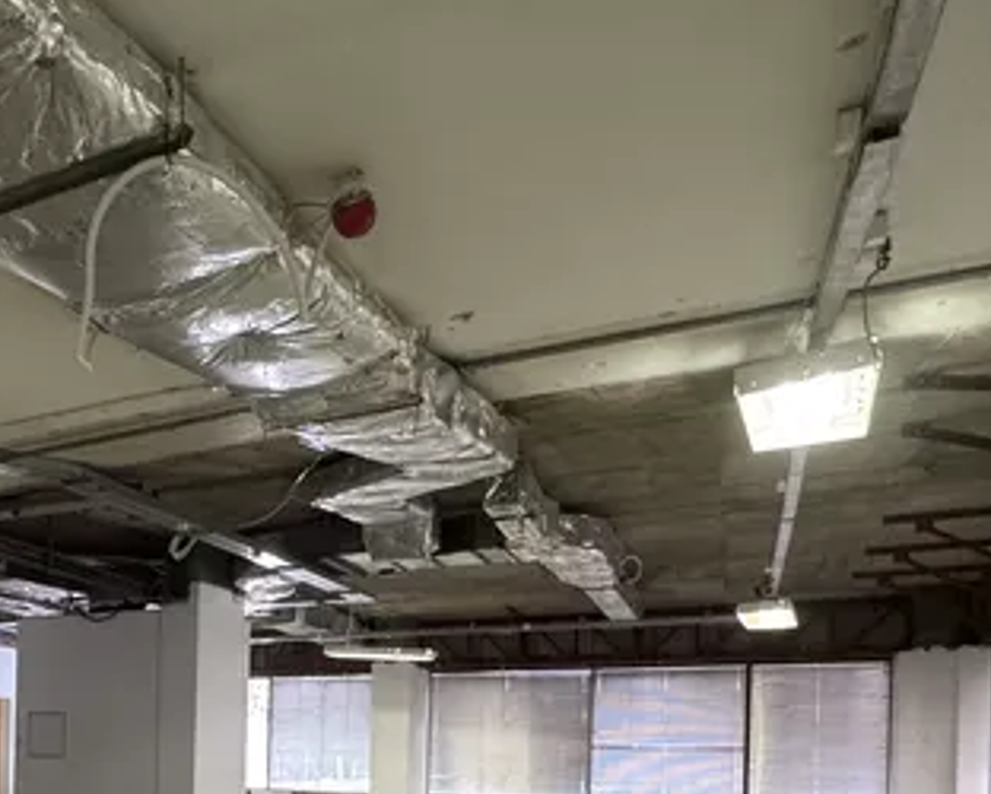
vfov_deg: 38.2
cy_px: 769
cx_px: 73
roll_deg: -0.9
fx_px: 1027
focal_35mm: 35
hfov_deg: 45.9
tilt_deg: -1.1
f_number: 2.2
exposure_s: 1/50
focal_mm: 2.22
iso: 500
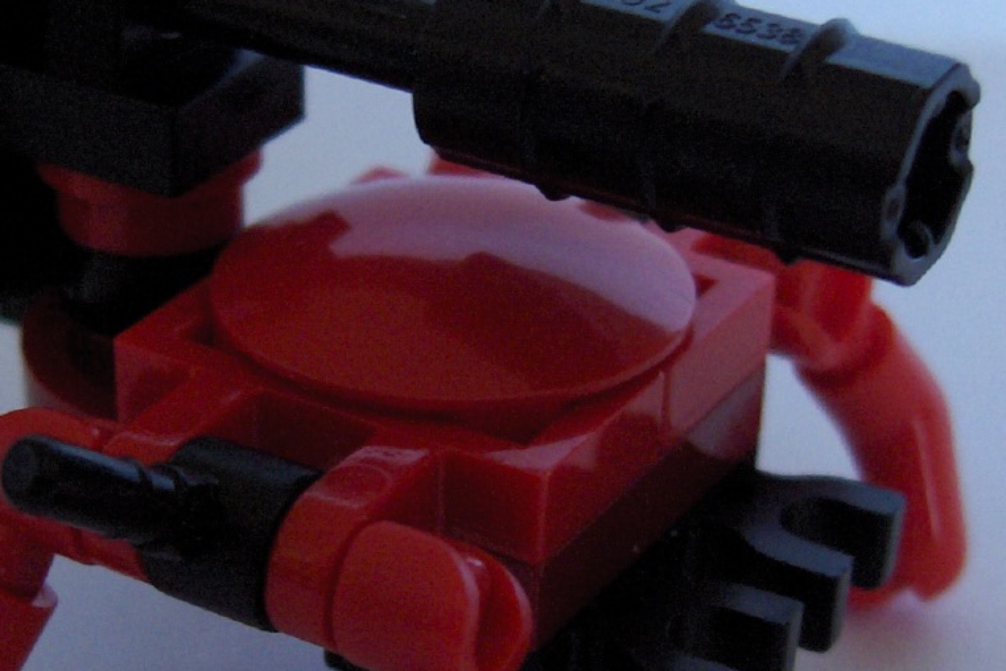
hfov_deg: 18.7
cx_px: 393
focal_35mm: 109
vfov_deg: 12.6
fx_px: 3046
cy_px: 423
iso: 200
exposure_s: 1/22.7
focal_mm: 8
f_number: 2.8
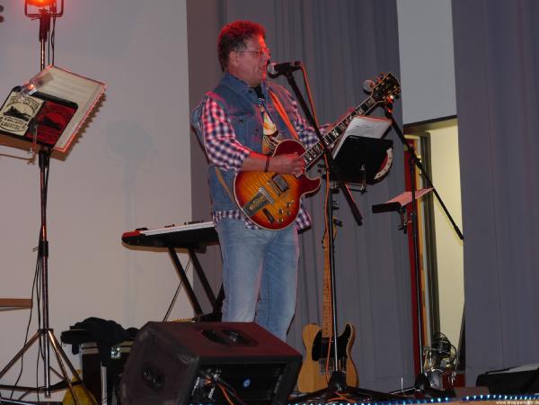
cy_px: 202
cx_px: 270
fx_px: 1806
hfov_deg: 17.0
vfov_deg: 12.8
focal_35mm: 116
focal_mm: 58
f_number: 5.6
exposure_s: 1/50
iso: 1000
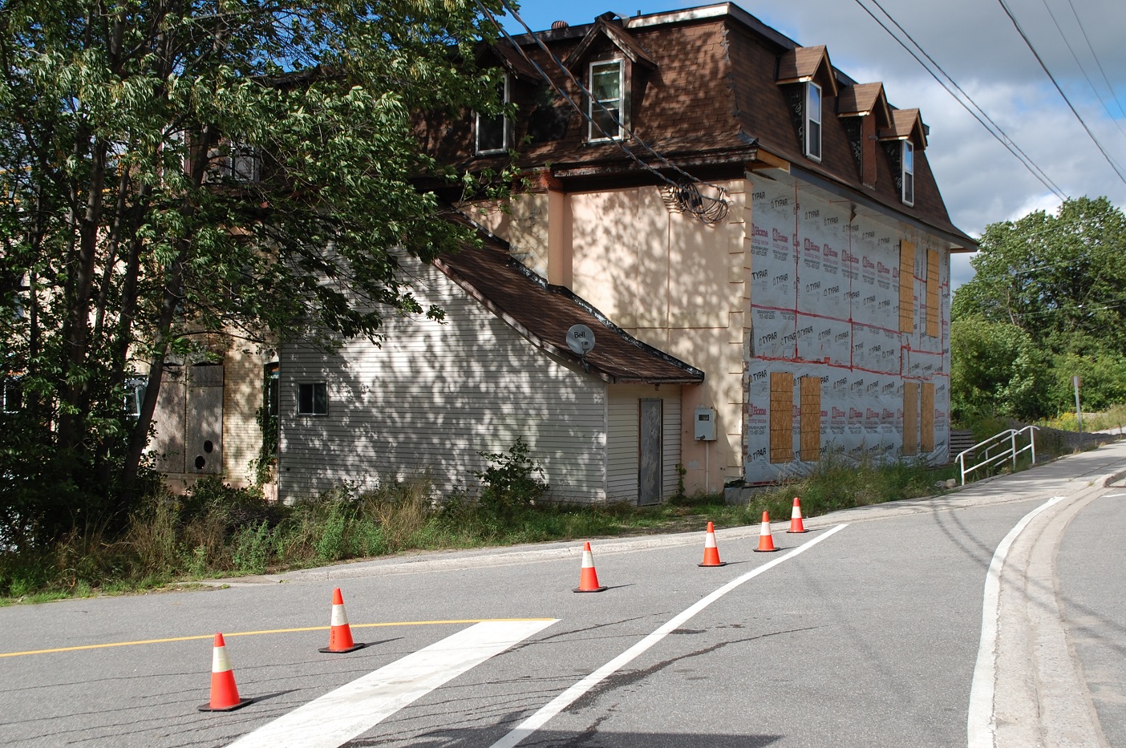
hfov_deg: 45.0
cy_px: 374
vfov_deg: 30.8
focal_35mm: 44
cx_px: 563
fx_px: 1359
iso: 200
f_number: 9
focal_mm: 29
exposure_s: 1/320
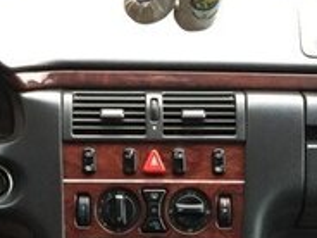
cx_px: 155
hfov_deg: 18.9
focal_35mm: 104
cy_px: 325
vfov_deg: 13.6
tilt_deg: -22.2
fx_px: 952
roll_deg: +0.4
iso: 200
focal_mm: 4.15
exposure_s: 1/33
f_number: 2.2
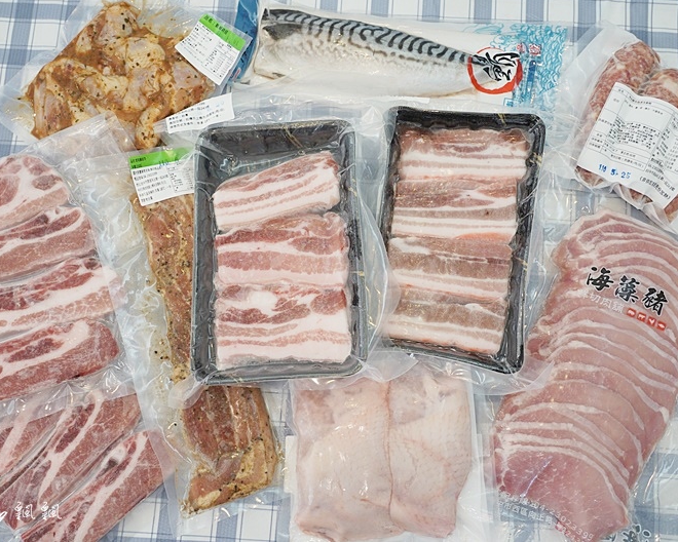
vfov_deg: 44.5
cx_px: 340
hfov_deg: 54.2
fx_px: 662
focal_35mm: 33
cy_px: 269
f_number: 5.6
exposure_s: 1/60
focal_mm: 29
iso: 800
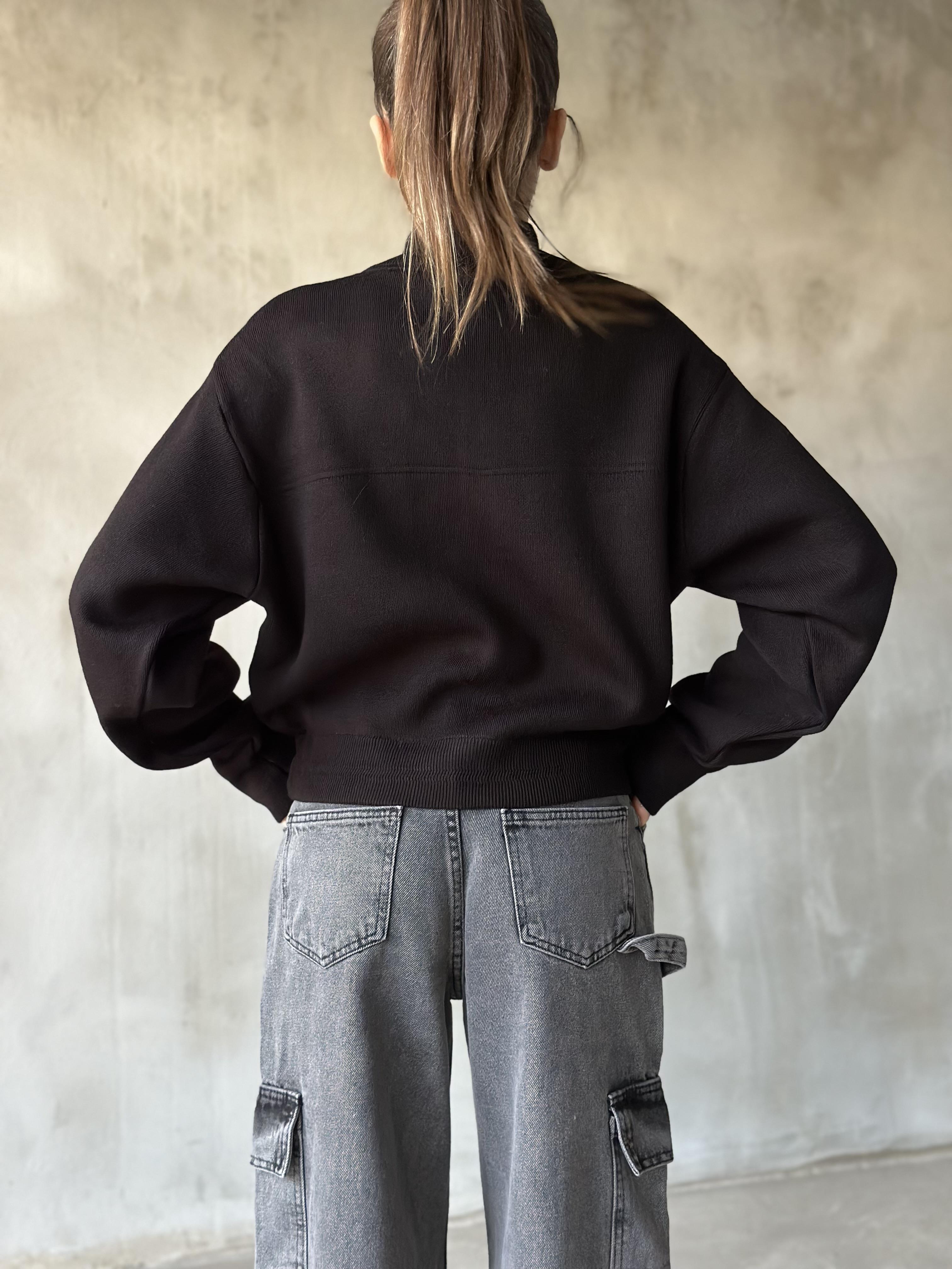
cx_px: 476
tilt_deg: -3.6
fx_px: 1760
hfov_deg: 30.3
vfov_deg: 39.7
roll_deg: -0.3
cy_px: 634
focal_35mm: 48
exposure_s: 1/60
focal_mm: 6.86
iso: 250
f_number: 1.78
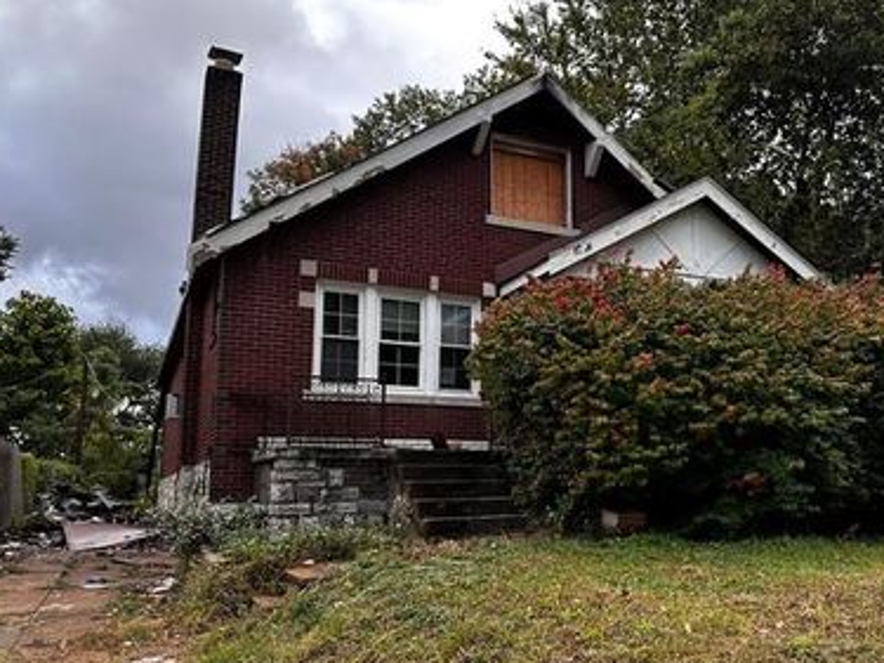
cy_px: 362
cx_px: 561
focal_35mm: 32
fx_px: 817
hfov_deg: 56.1
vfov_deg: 44.1
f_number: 1.78
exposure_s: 1/275
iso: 80
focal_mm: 6.86
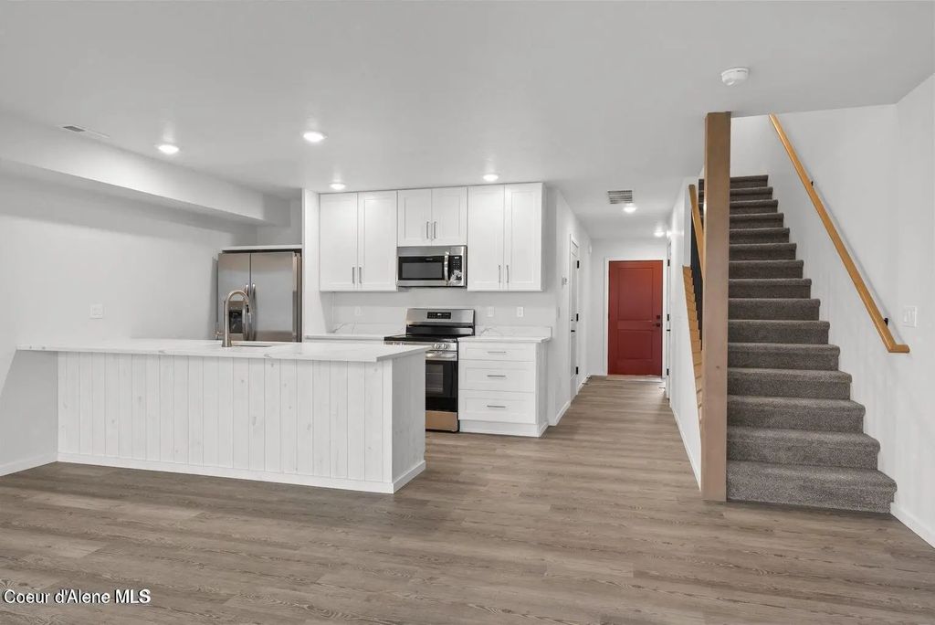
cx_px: 468
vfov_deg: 57.3
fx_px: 572
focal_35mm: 22
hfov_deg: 78.5
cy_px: 312
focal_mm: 22
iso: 400
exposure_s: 1/4
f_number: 8
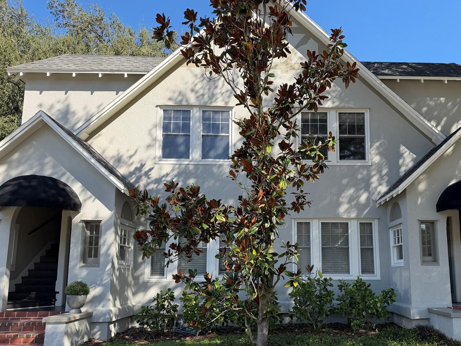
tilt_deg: +8.4
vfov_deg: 46.5
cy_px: 208
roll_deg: +0.6
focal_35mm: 30
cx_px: 285
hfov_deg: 59.3
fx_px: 400
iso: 100
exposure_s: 1/1553
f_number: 1.78
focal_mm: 6.76
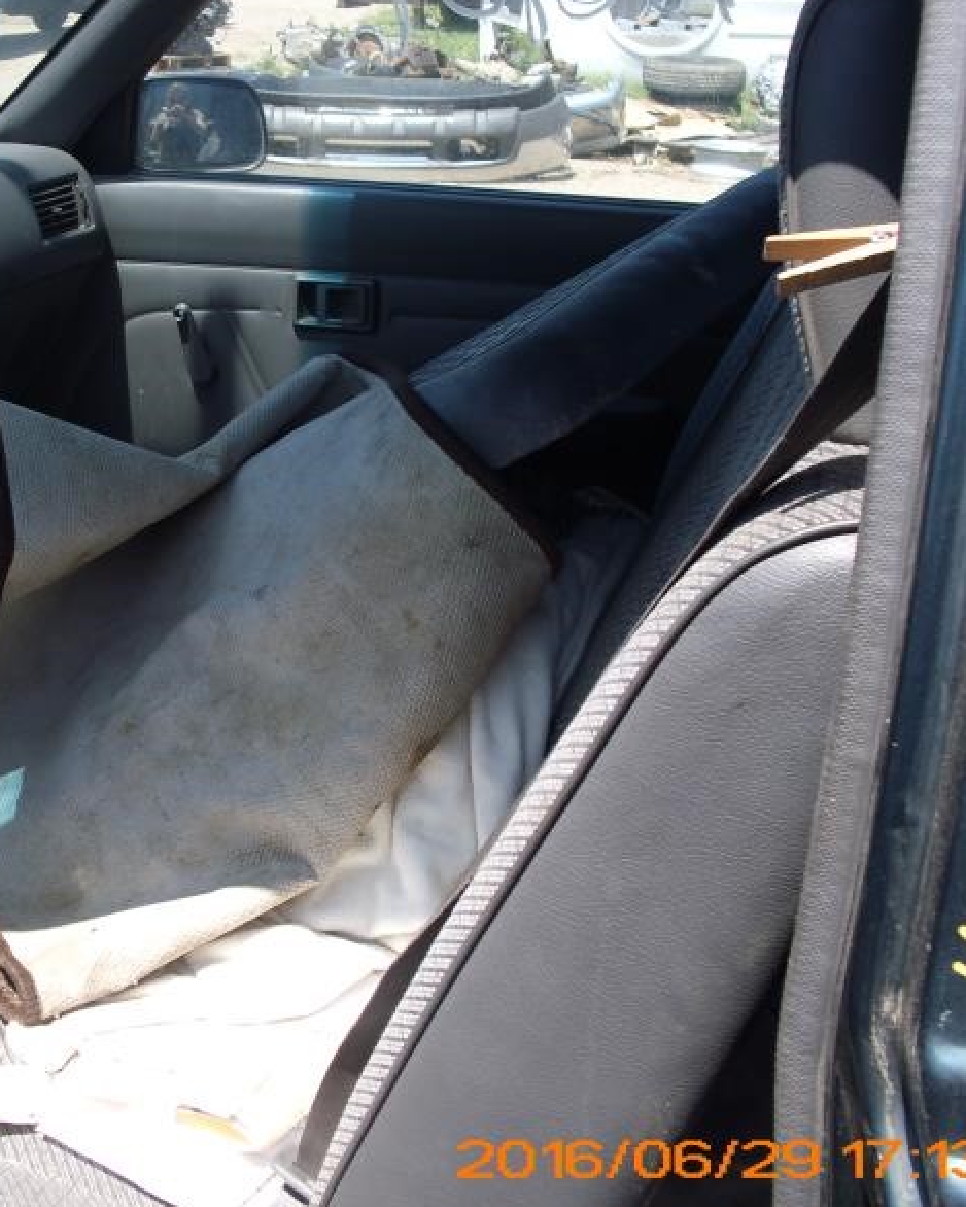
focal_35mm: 48
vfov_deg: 38.8
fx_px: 1715
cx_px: 276
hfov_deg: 31.1
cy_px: 610
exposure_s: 1/400
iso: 80
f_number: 3.1
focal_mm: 6.3
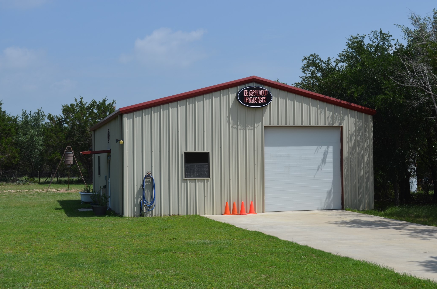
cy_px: 145
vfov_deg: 24.9
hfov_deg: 36.9
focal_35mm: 54
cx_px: 213
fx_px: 654
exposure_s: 1/320
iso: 100
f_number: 9
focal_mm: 34
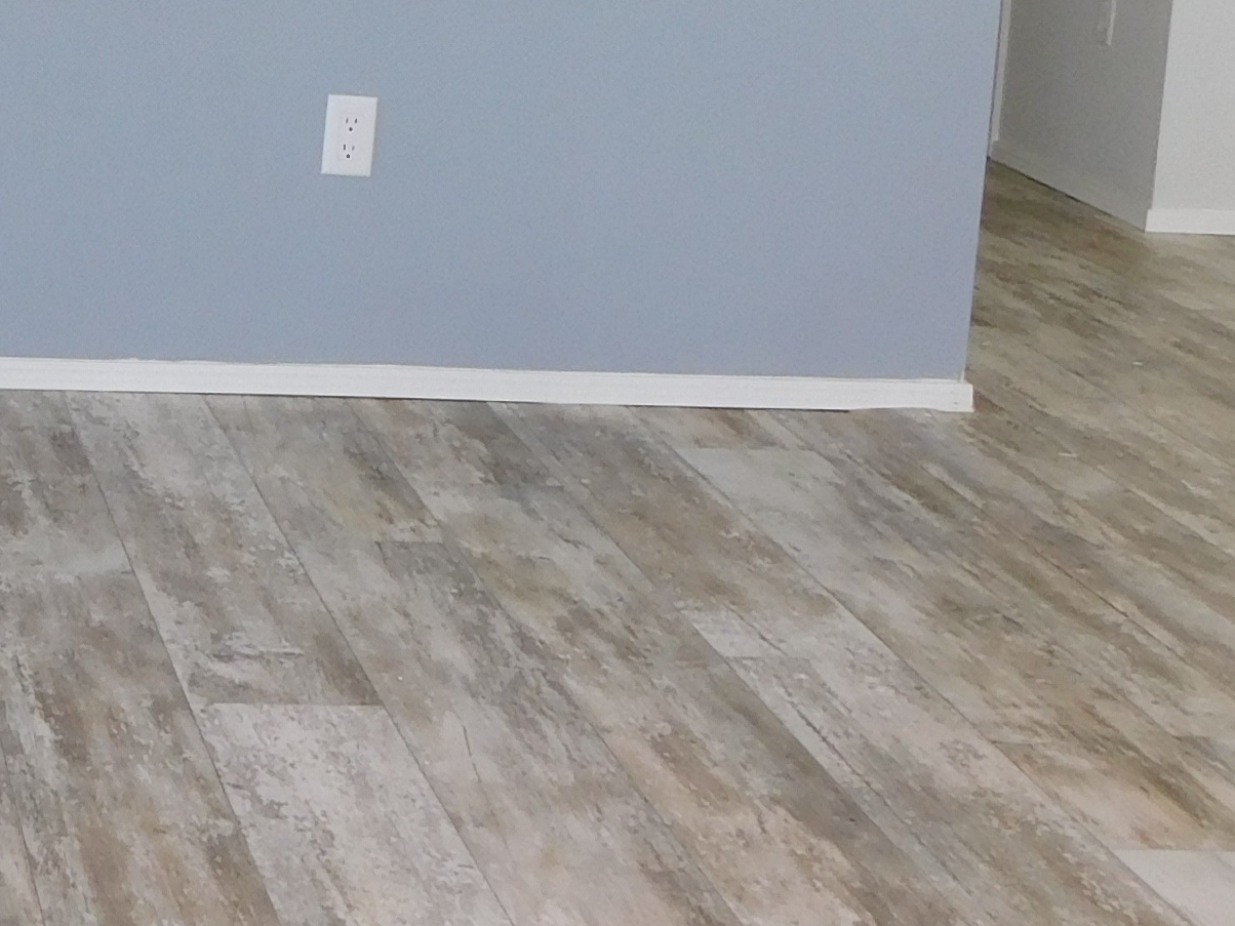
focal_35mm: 88
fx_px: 3140
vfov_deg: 16.5
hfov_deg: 20.7
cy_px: 47
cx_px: -266
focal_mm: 4
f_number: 3
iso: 125
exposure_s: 1/30
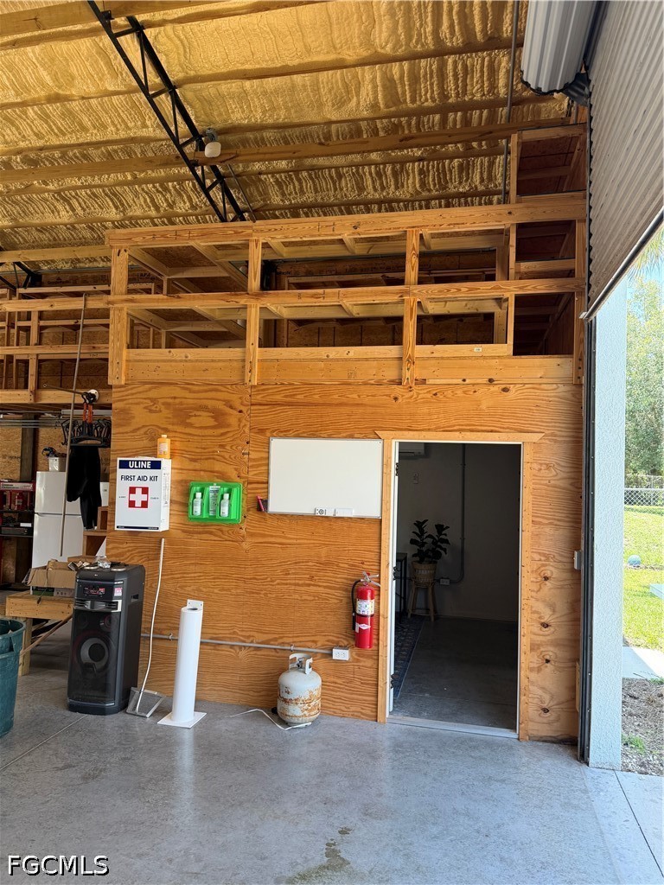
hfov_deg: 56.8
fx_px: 614
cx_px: 332
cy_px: 442
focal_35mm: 24
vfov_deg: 71.6
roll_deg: -1.5
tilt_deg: +2.1
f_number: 1.78
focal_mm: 6.76
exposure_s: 1/277
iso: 80
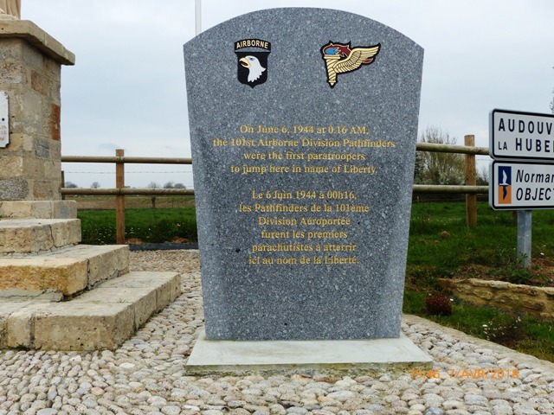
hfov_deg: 54.0
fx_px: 544
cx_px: 277
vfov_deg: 41.8
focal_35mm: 34
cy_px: 208
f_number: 4
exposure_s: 1/640
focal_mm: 5.9
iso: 100
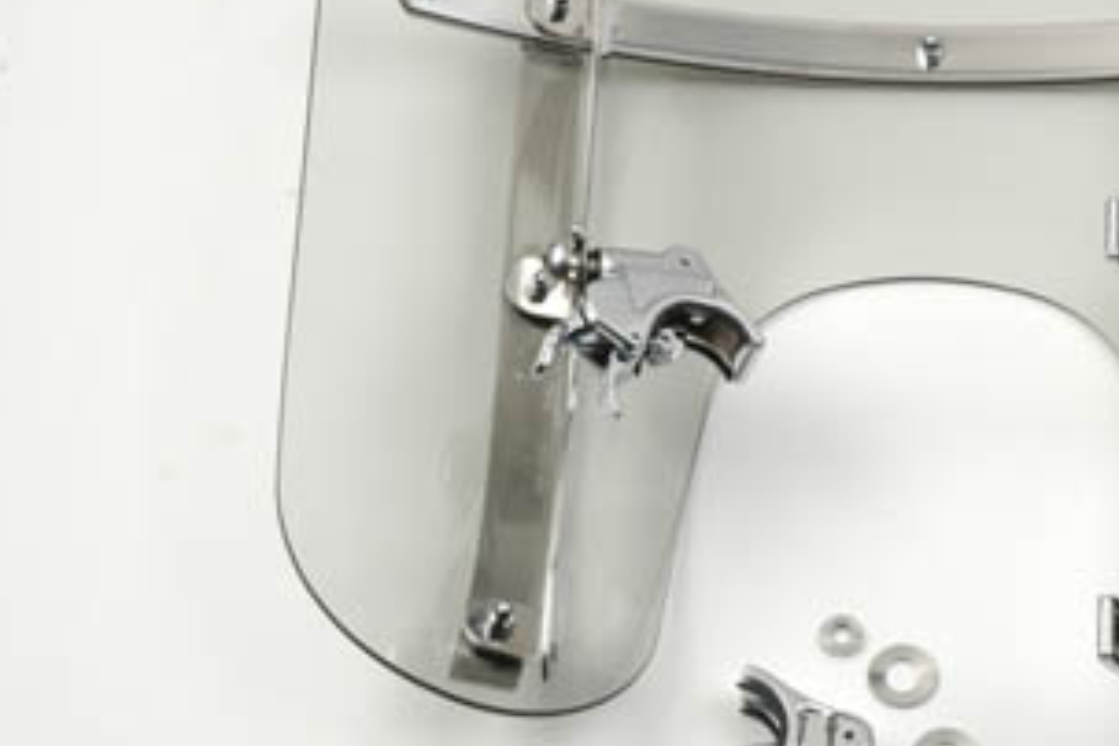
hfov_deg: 15.0
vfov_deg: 10.1
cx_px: 905
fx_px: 4222
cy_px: 443
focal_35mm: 136
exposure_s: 1/125
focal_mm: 55
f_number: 22
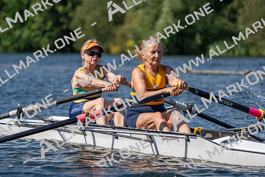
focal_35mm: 264
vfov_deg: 5.2
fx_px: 1944
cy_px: 88
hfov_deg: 7.8
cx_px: 132
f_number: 5.6
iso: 200
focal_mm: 264
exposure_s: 1/2000
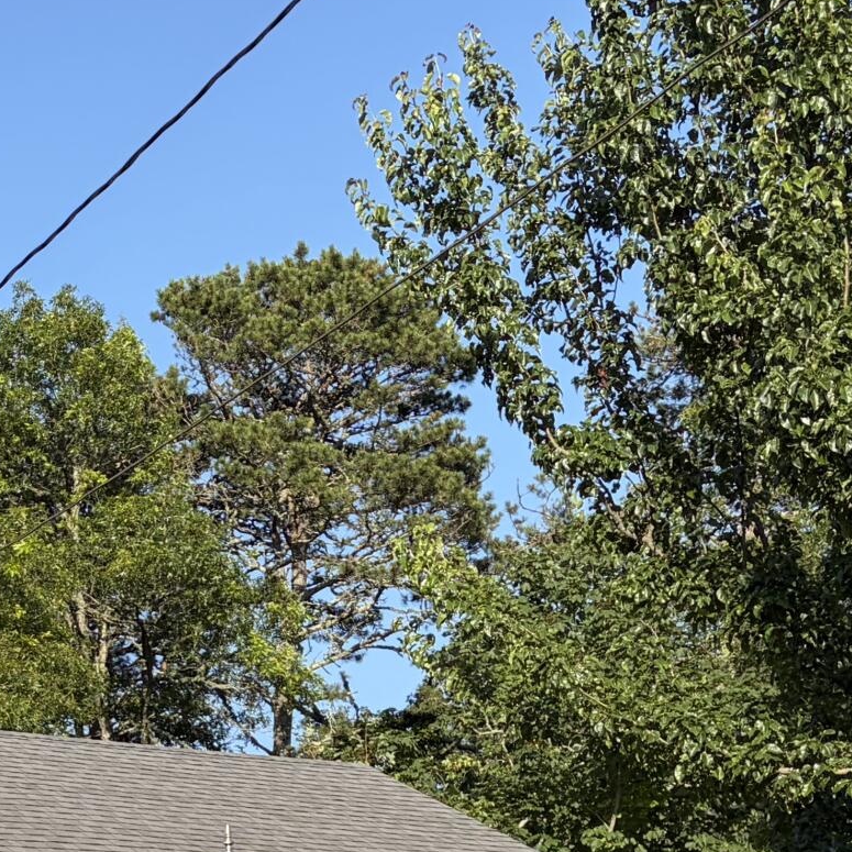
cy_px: 921
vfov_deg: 18.8
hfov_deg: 18.4
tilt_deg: +5.5
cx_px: -208
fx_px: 2478
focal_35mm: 89
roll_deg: +0.4
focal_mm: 5.96
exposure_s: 1/2538
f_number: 1.6
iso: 50
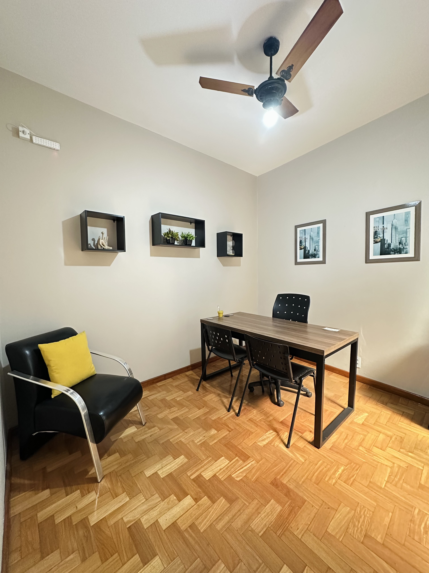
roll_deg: +0.1
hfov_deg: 85.7
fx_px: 231
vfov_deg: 102.1
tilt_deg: -3.3
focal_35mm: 14
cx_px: 214
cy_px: 286
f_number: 2.2
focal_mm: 2.22
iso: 800
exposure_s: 1/60
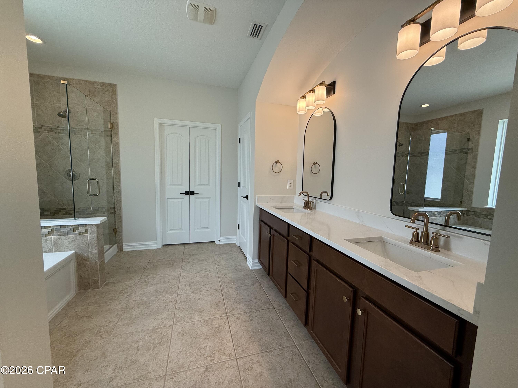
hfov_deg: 102.1
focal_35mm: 14
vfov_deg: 85.7
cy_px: 194
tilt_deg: -5.4
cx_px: 259
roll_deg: -1.8
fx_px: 209
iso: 64
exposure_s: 1/140
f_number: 2.2
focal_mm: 2.22
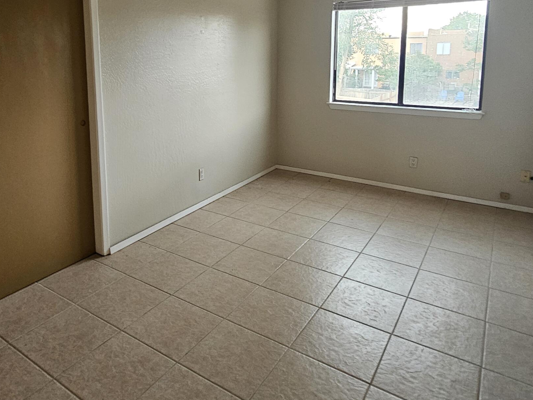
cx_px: 220
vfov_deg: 54.5
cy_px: 106
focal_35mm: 24
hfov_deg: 71.0
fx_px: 370
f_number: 2.2
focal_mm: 2.2
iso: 320
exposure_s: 1/30
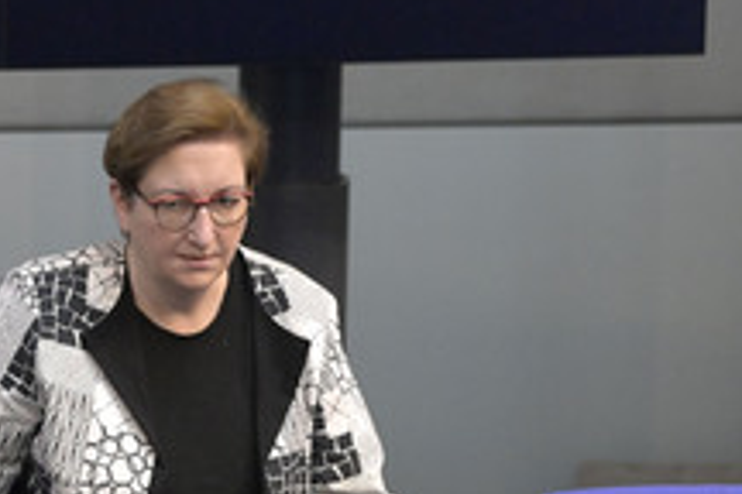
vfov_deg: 2.5
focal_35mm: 542
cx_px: 180
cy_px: 508
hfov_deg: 3.8
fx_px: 11170
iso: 8000
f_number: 5.6
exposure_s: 1/320
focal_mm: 260
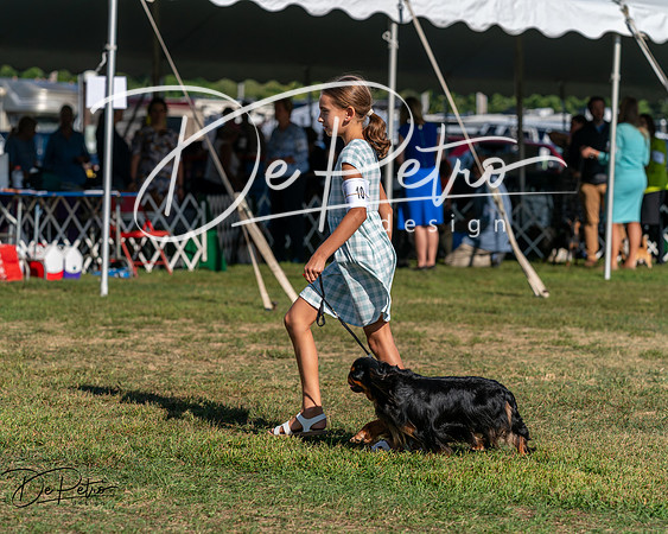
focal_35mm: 125
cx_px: 334
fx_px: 2471
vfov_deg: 12.3
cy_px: 267
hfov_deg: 15.4
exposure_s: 1/1250
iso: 100
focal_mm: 111
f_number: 4.5
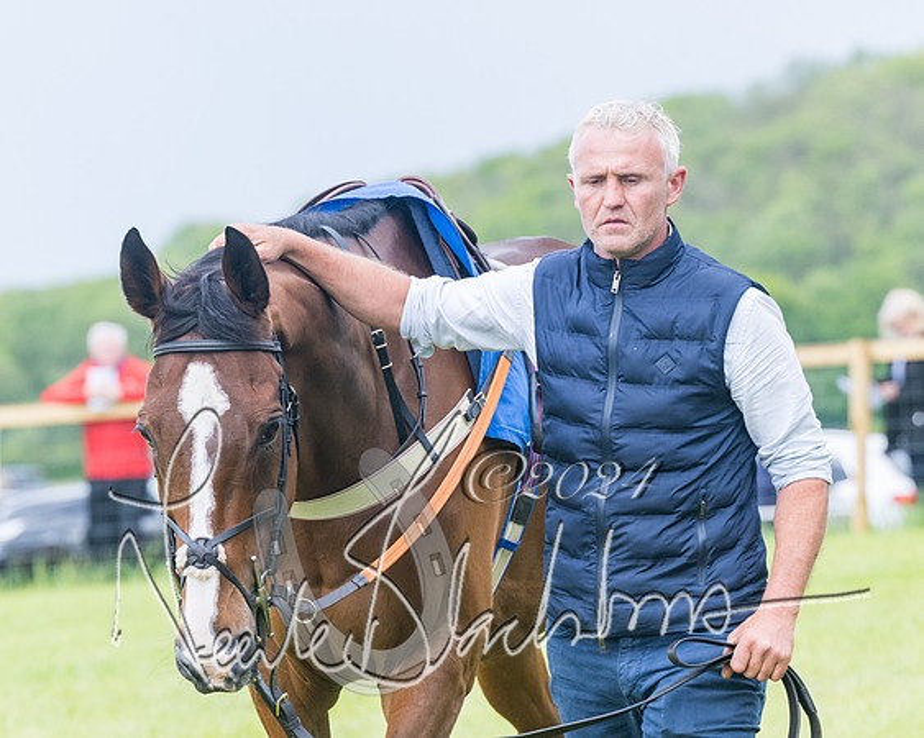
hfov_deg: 6.3
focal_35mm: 309
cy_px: 301
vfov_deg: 5.0
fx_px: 8458
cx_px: 418
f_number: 5
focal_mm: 155
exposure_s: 1/1000
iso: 400
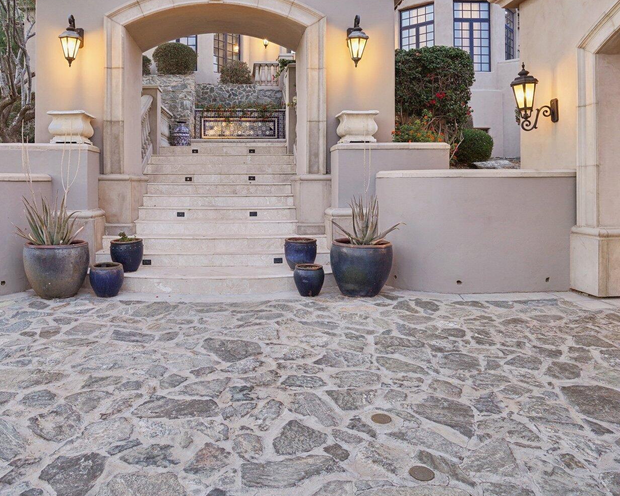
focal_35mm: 25
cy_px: 177
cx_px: 258
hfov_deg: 67.6
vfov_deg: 55.9
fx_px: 459
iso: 320
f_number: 4
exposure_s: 1/6
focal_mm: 16
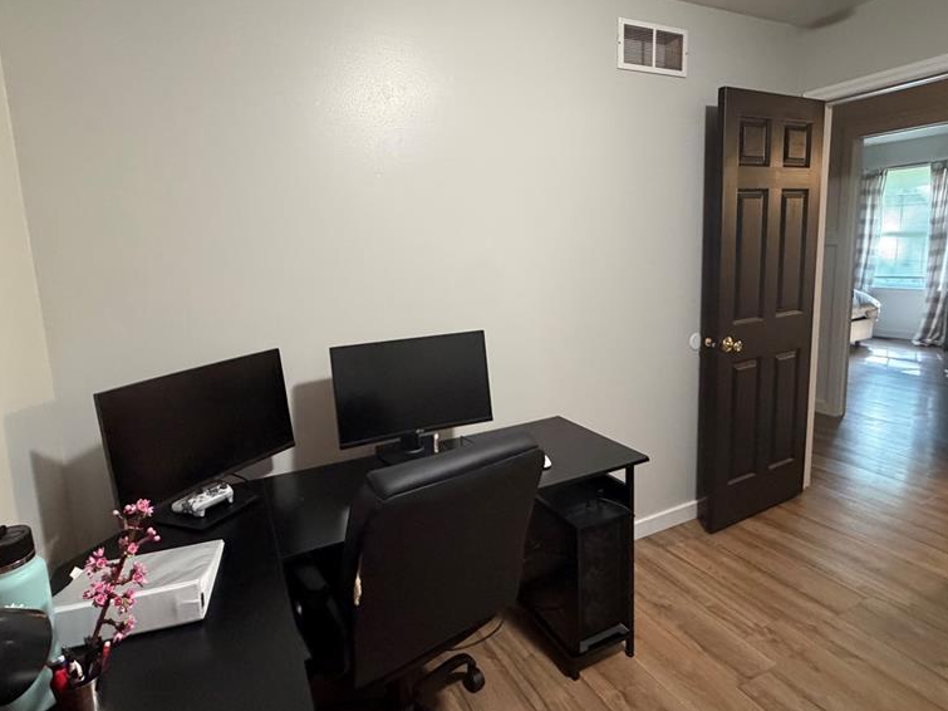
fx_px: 520
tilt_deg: -8.6
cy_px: 318
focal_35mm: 19
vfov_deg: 68.5
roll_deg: +2.5
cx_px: 444
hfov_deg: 84.6
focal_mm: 2.22
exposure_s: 1/60
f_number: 2.2
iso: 500
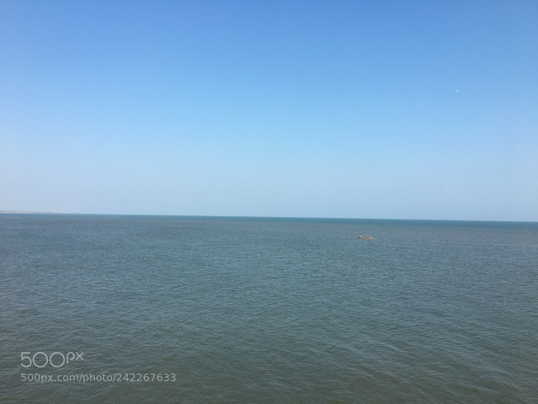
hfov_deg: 61.7
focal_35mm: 29
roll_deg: -1.9
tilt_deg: +1.2
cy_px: 202
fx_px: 451
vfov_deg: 48.2
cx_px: 269
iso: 25
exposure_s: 1/1637
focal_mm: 4.15
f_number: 2.2
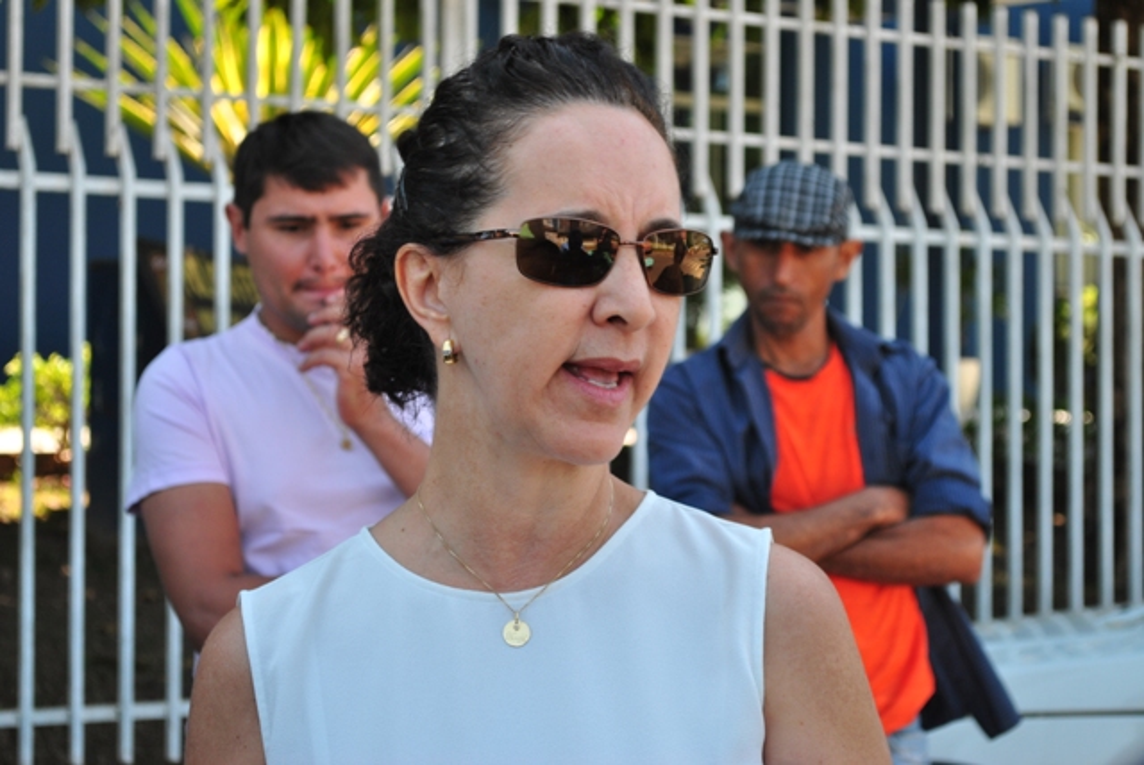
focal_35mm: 82
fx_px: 2624
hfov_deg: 24.6
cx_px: 572
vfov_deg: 16.6
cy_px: 382
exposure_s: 1/125
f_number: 5.6
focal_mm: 55
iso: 140
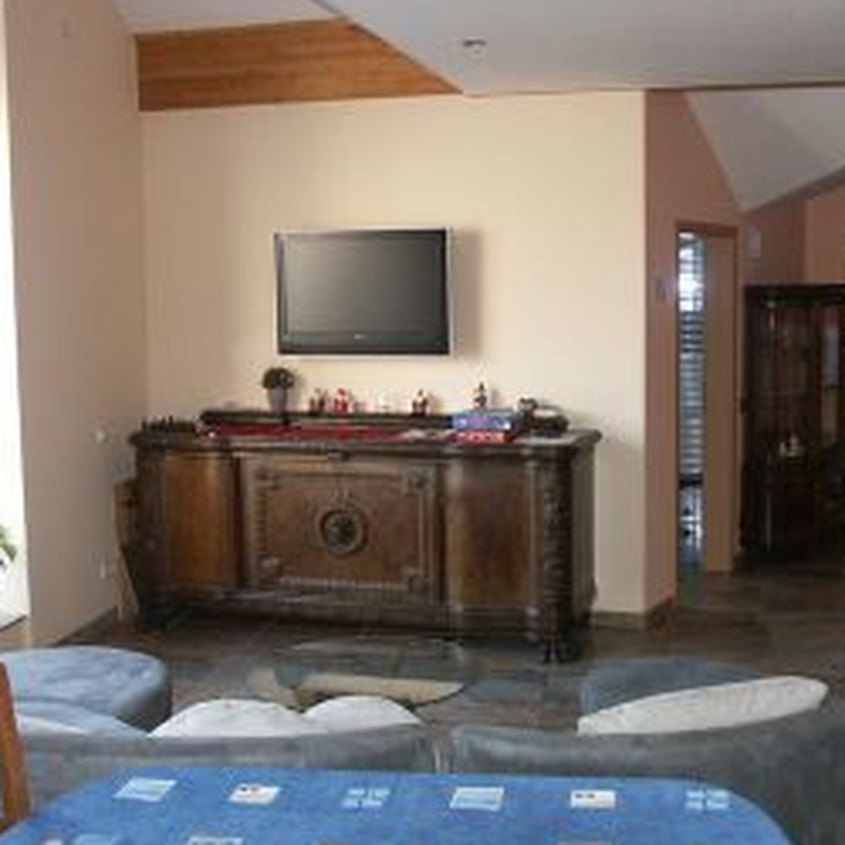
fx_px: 1132
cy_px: 409
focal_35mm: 41
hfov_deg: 40.7
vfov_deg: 40.9
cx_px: 517
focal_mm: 7.48
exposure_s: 1/60
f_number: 2.8
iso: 200
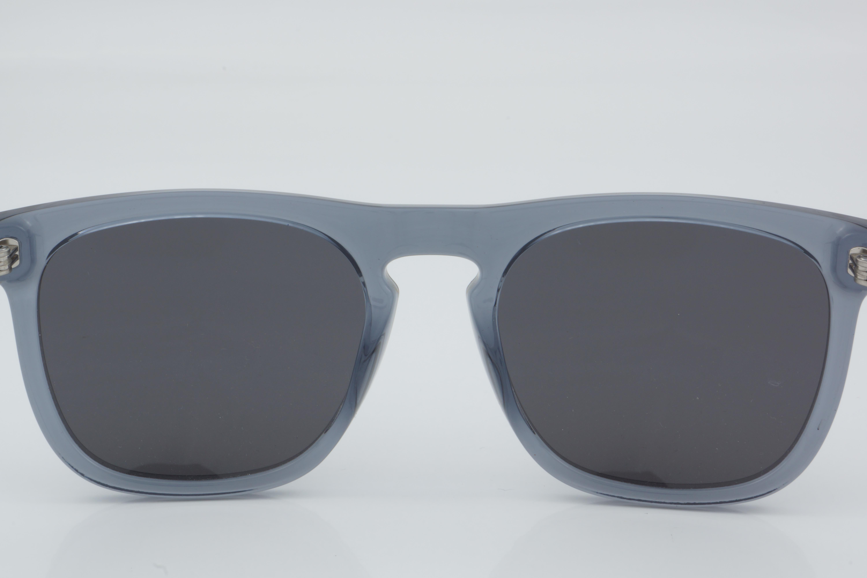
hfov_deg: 24.6
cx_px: 434
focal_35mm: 82
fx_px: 1987
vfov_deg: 16.6
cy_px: 289
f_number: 32
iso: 100
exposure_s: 1/4
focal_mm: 55
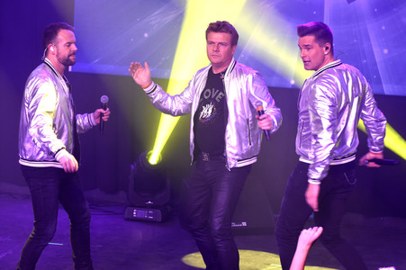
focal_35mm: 174
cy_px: 135
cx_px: 203
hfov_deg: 11.8
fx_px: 1961
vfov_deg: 7.9
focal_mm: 116
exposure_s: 1/125
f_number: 5.6
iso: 800
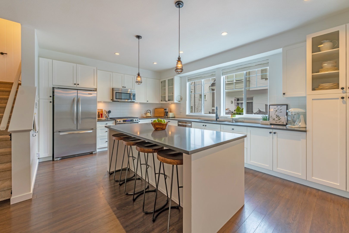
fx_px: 136
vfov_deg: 81.2
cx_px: 174
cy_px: 116
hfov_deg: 104.2
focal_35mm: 14
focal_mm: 14
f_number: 6.3
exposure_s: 1/50
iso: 100
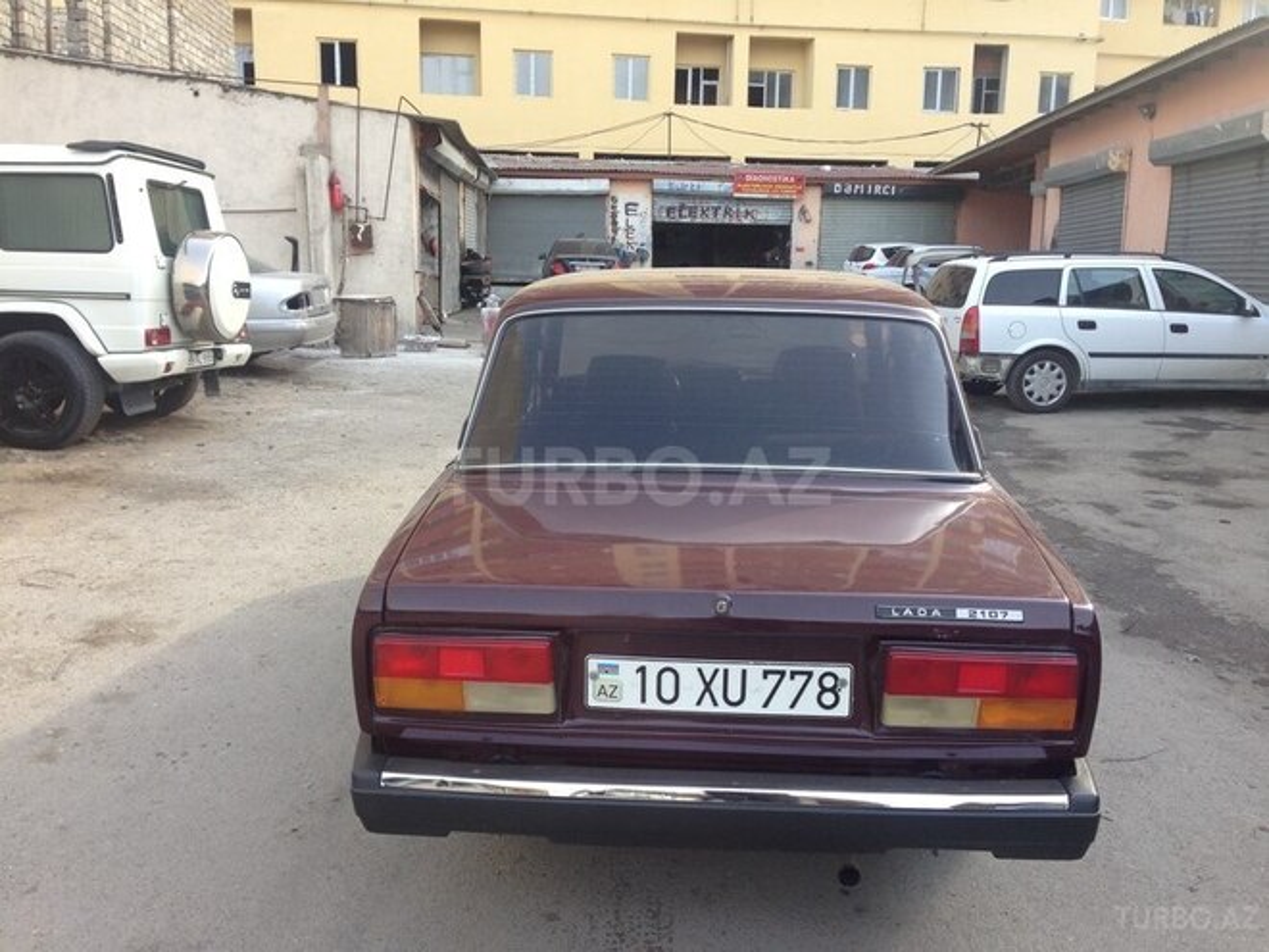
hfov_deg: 55.4
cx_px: 634
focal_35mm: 33
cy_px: 476
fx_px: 1210
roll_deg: -1.3
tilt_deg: -9.2
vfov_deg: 42.9
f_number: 2.4
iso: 50
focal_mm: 4.12
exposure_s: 1/189
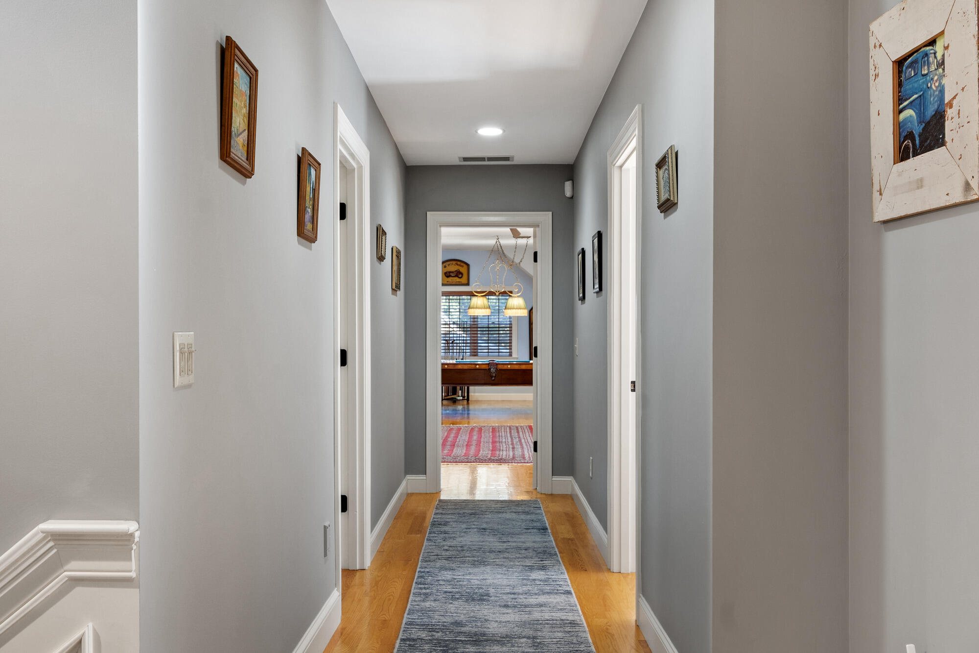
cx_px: 490
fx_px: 897
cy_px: 326
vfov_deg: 40.0
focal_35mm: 33
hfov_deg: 57.2
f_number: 8
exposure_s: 1.3
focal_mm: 22
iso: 320
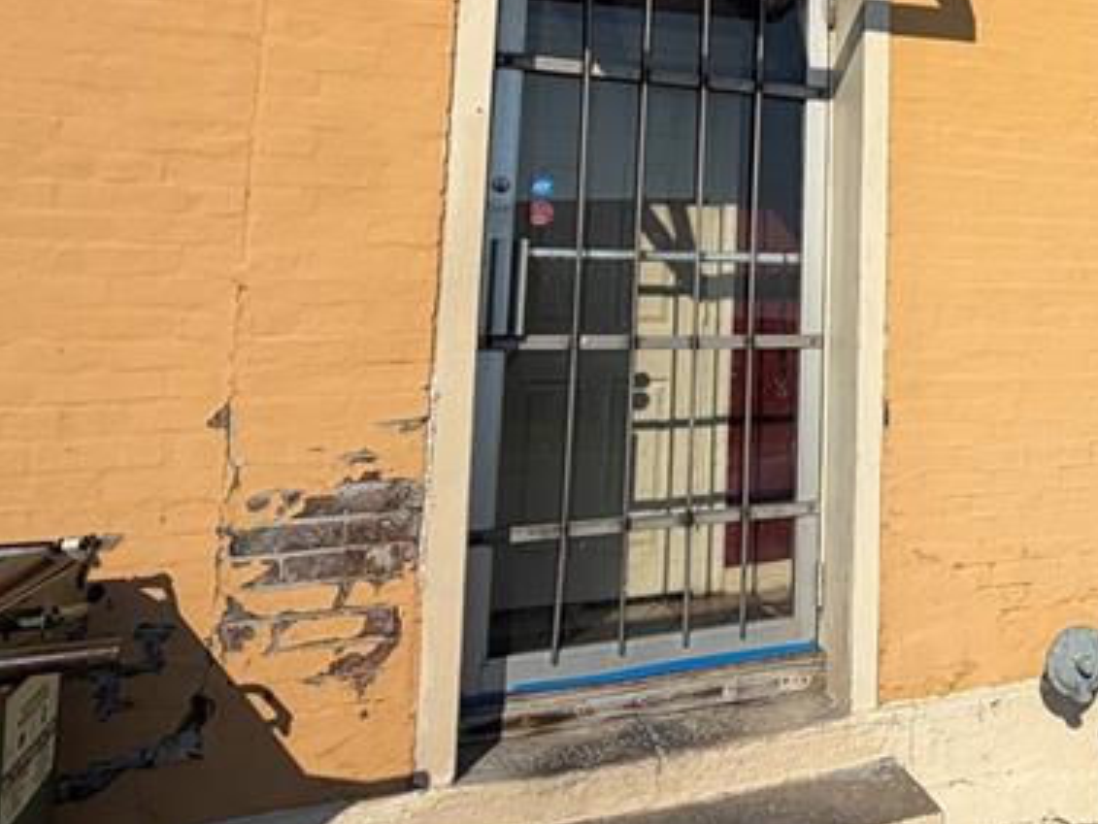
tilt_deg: +8.4
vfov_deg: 36.4
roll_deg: +2.2
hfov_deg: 41.0
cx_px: 1159
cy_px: 163
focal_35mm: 38
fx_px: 1206
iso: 20
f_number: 2.2
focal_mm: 2.22
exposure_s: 1/2092
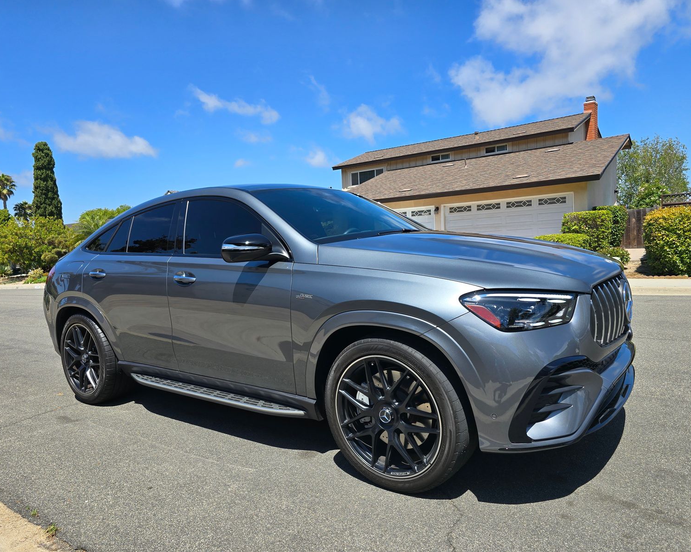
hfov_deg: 70.3
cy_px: 276
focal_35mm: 24
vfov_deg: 58.8
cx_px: 334
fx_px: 491
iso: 12
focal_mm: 6.3
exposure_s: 1/614
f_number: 1.7
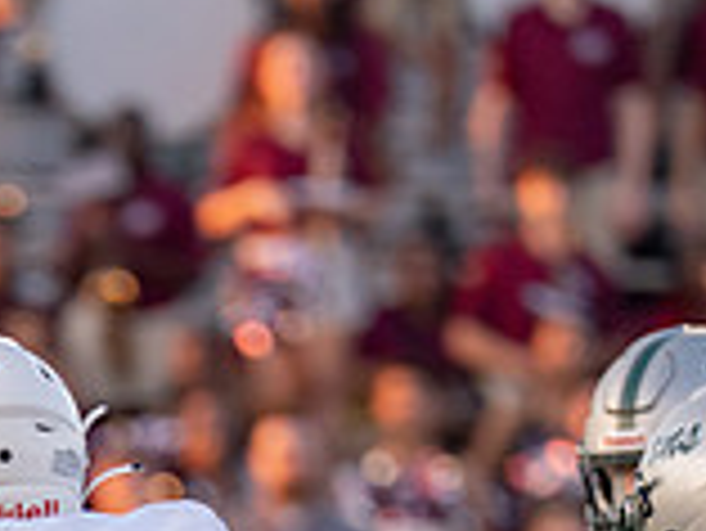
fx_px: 23615
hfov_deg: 1.7
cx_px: -19
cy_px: 1003
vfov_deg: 1.3
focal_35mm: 1157
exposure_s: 1/1250
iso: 500
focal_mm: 200
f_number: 2.8
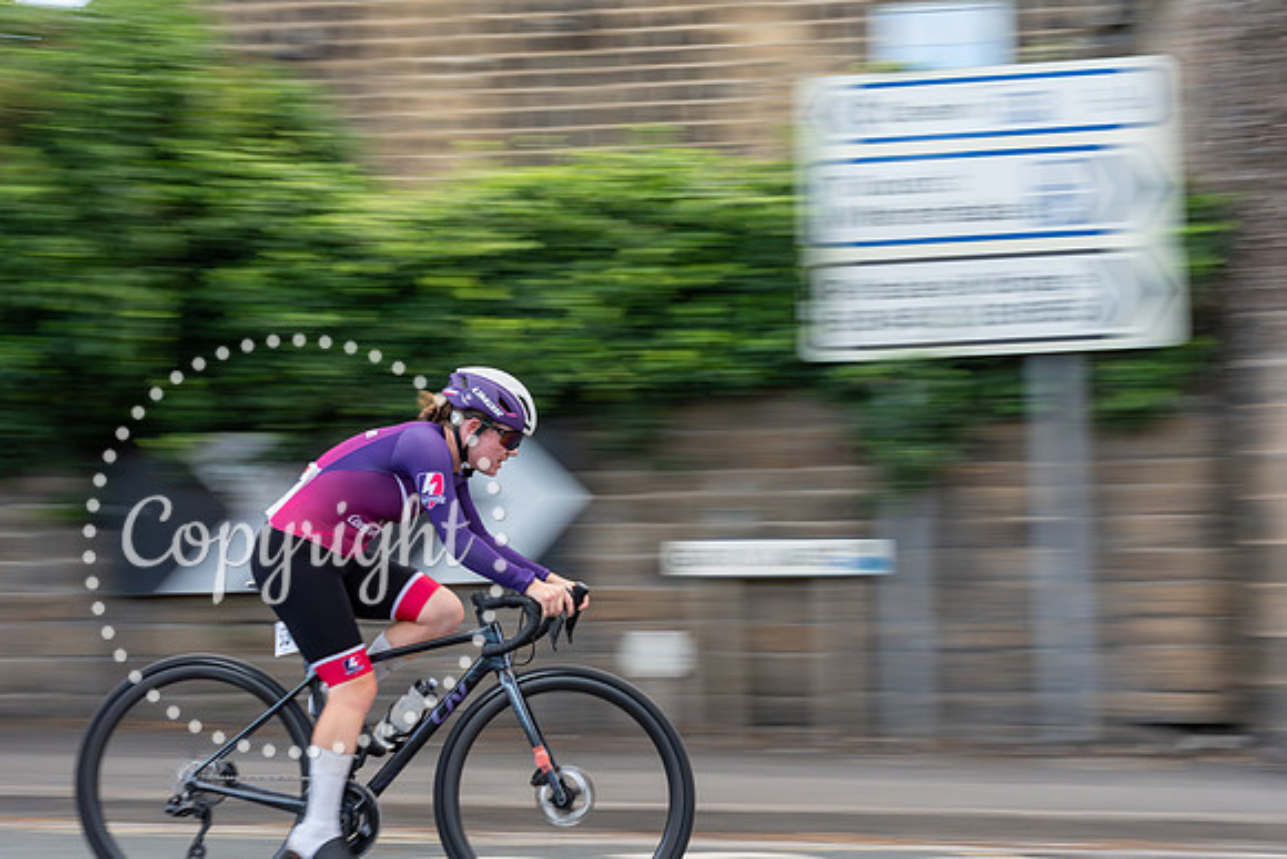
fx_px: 1893
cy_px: 385
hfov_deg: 37.5
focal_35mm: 53
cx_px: 577
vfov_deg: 25.5
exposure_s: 1/100
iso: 1250
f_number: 10
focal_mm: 48
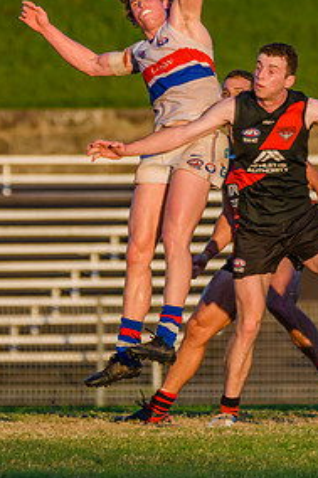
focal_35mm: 1126
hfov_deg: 1.2
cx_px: 41
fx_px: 14937
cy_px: 76
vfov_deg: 1.8
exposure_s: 1/1600
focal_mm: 380
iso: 800
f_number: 6
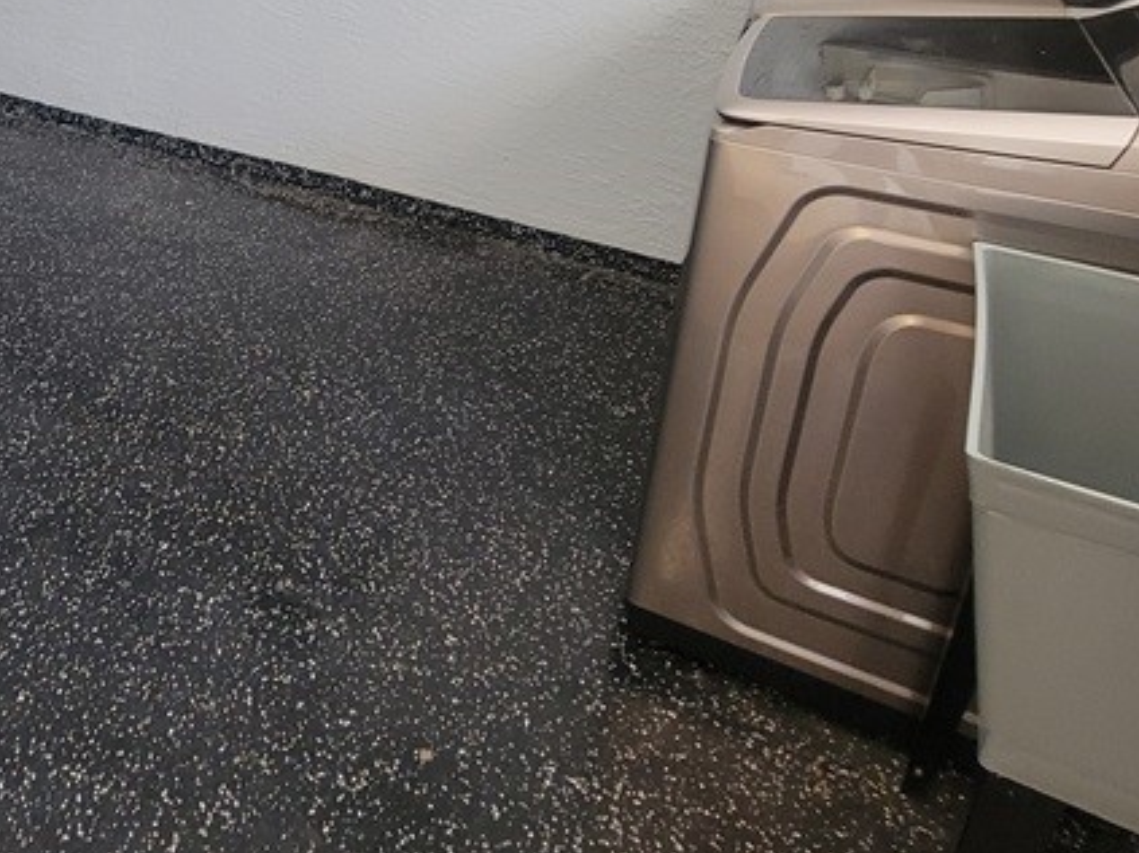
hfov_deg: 50.7
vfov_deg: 41.5
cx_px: 86
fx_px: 1020
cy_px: 70
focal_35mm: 31
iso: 320
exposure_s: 1/40
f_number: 2.2
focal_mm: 2.2
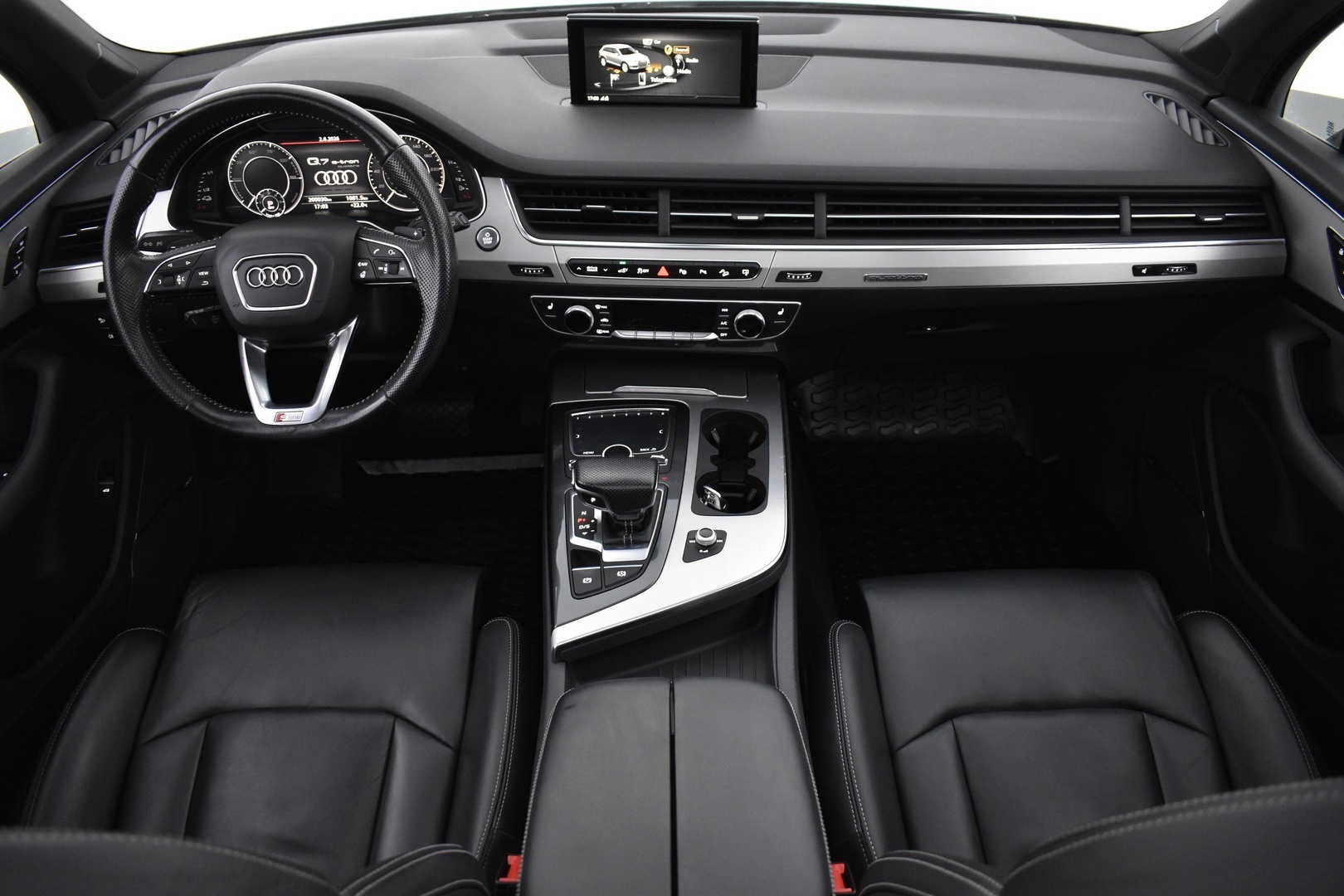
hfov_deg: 67.4
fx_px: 1008
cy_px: 448
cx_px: 672
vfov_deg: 47.9
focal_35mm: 27
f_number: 3.5
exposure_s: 1/30
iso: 2800
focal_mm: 18
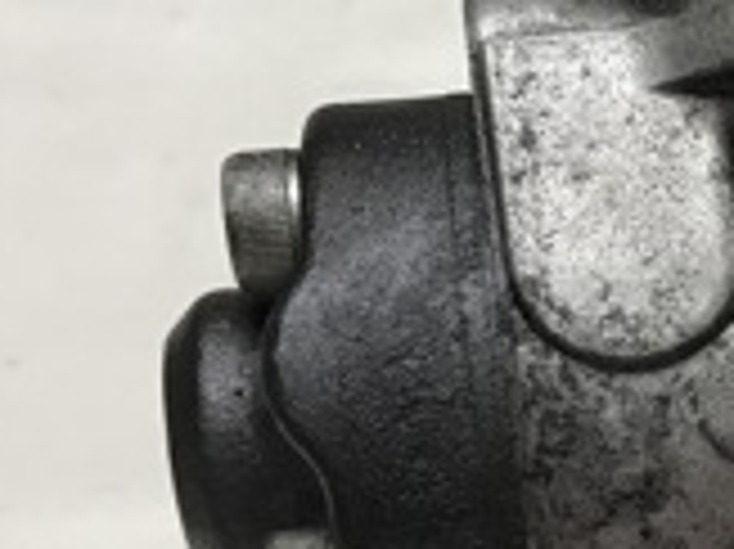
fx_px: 2331
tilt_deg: -50.0
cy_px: 574
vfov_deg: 13.2
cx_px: 977
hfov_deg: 16.8
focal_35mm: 110
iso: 32
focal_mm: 3.99
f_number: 1.8
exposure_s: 1/33
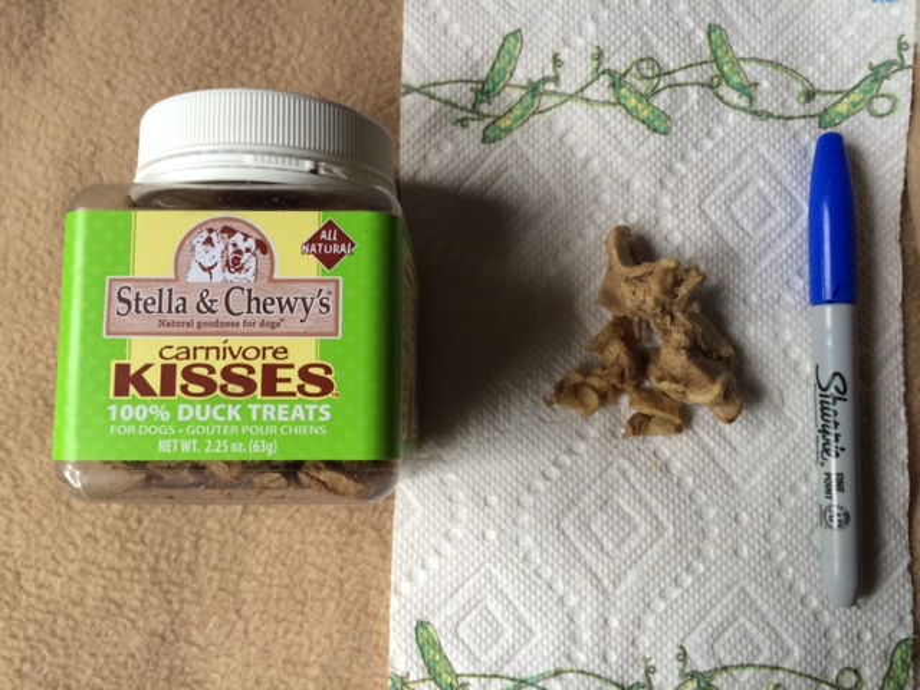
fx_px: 797
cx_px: 460
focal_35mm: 30
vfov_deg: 46.8
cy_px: 345
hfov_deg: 60.0
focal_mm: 4.12
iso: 40
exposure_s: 1/40
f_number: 2.2
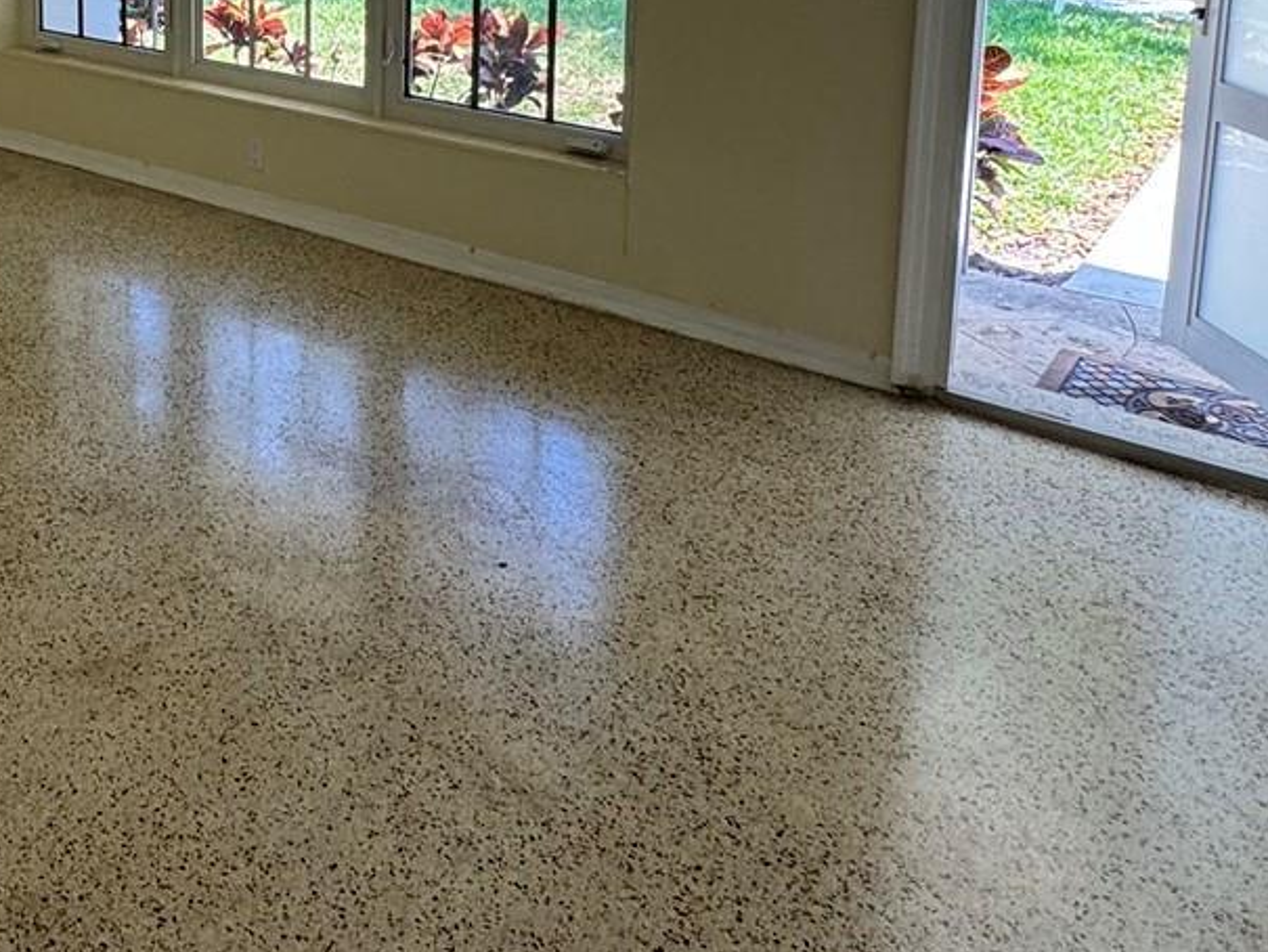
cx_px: 103
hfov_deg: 45.0
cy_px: -29
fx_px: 1356
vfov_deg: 34.6
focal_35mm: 37
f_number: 2.2
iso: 80
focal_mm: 2.22
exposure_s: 1/120
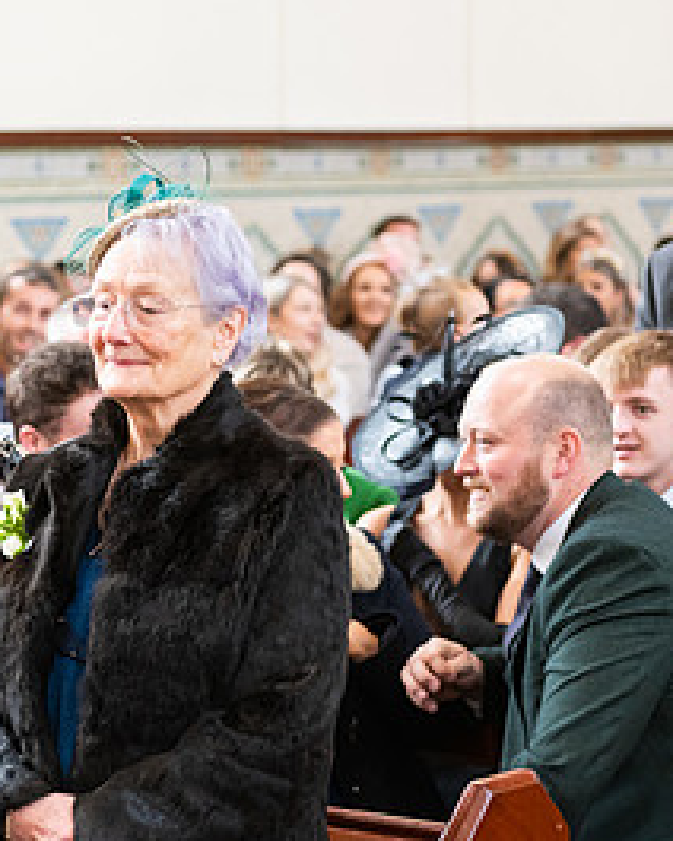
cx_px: 168
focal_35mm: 144
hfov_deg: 10.7
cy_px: 348
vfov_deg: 13.4
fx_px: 3585
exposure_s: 1/80
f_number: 3.5
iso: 1000
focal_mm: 70
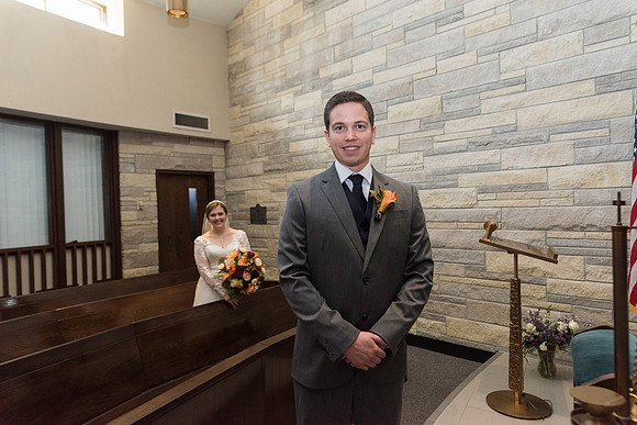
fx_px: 425
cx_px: 318
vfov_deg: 53.2
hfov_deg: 73.7
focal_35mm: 24
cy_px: 212
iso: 1250
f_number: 4.5
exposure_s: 1/160
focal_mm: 24
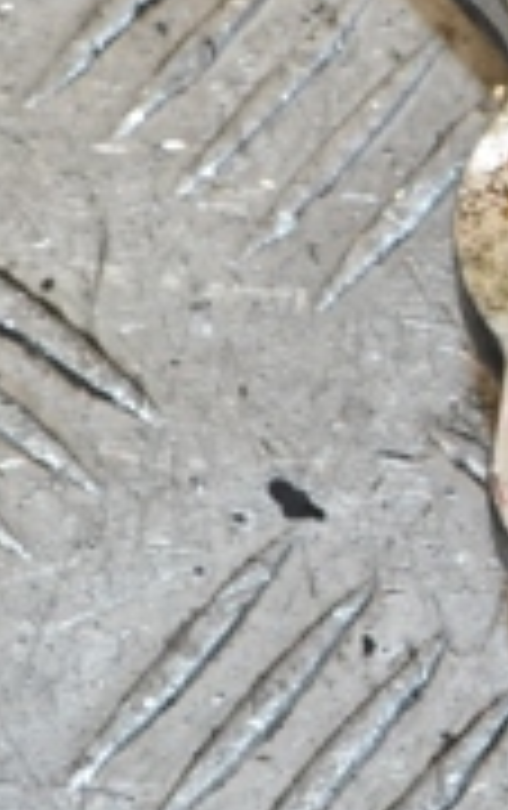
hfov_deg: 4.3
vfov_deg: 7.0
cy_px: 14
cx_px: 1344
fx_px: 6598
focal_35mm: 299
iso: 1600
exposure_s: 1/200
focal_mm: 55
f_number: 14
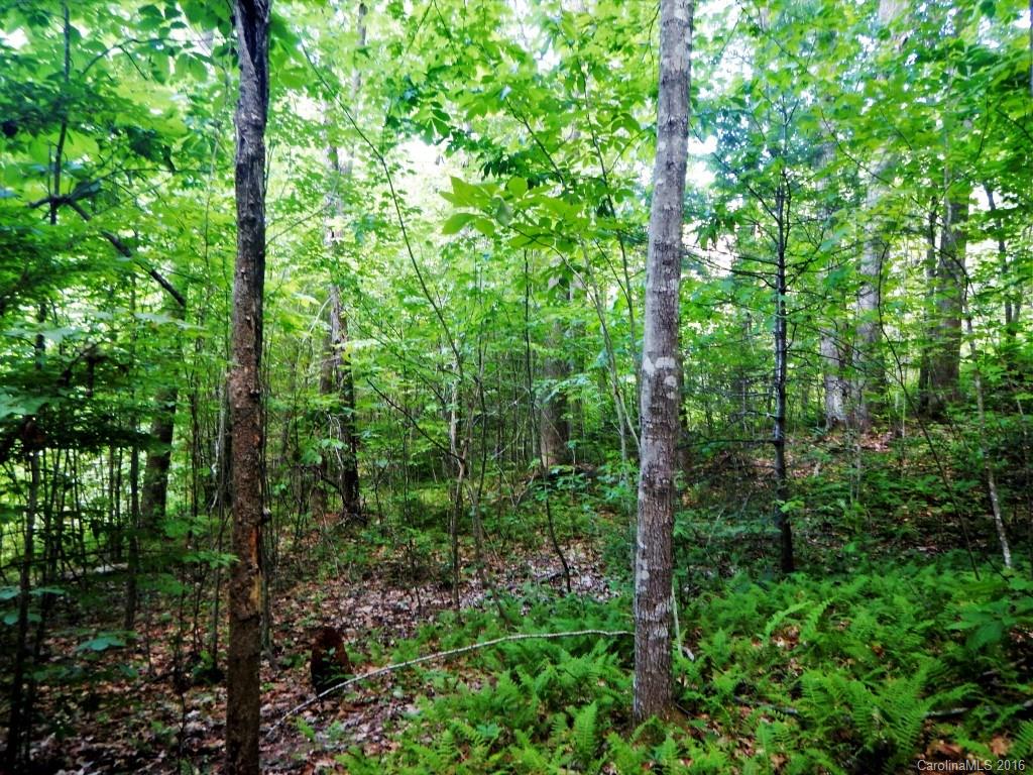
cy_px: 388
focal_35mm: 24
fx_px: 716
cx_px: 516
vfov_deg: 56.8
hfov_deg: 71.6
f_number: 2.8
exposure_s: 1/30
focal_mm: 4.3
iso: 250
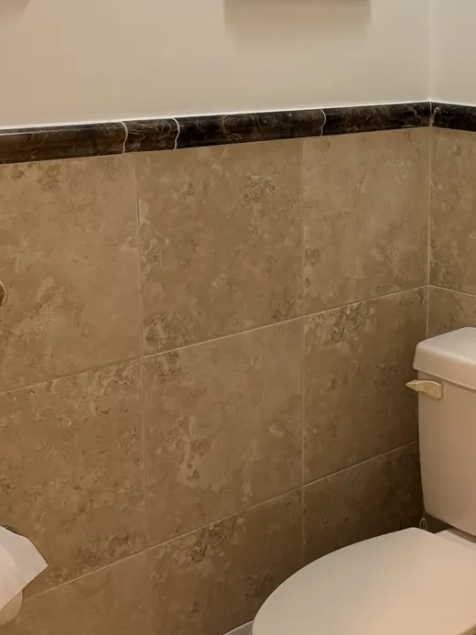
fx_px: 1100
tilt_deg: -9.5
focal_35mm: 60
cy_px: 206
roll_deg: -1.2
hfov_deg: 23.1
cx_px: 508
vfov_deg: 31.9
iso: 160
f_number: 1.6
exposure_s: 1/50
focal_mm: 5.96
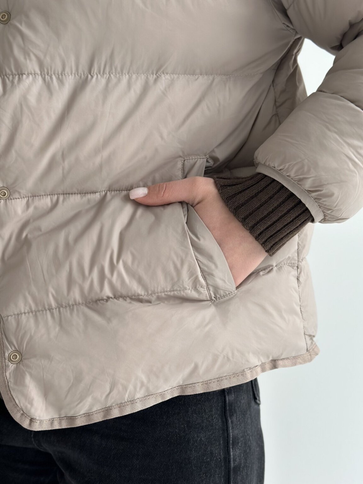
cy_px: 242
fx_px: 671
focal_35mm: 48
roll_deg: -2.2
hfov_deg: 30.3
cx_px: 182
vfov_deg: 39.7
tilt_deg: -6.7
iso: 125
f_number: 1.78
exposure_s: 1/121
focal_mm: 6.86
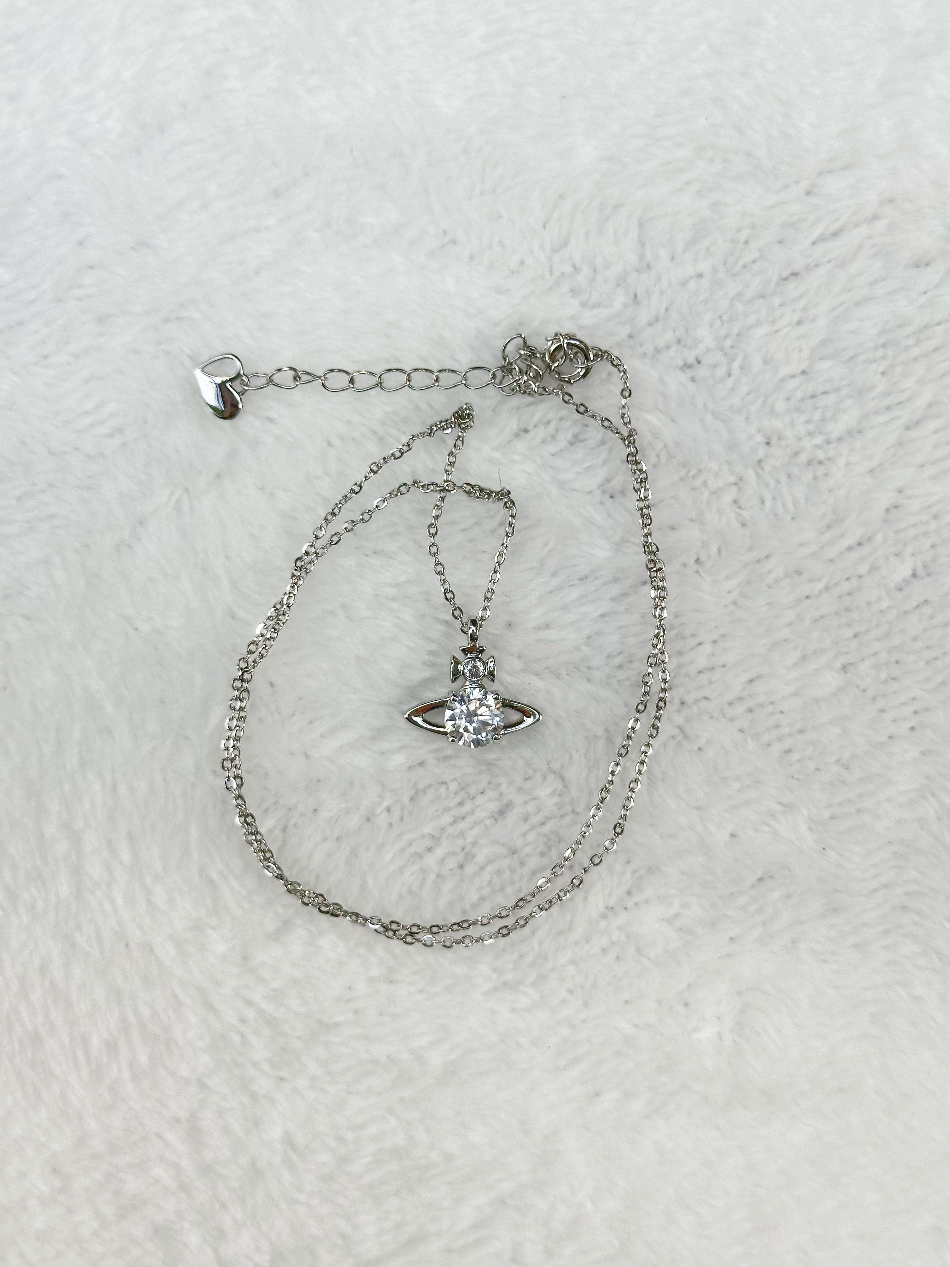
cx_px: 475
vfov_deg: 39.7
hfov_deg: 30.3
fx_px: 1756
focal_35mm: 48
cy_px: 634
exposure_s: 1/452
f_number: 1.78
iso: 64
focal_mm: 6.86
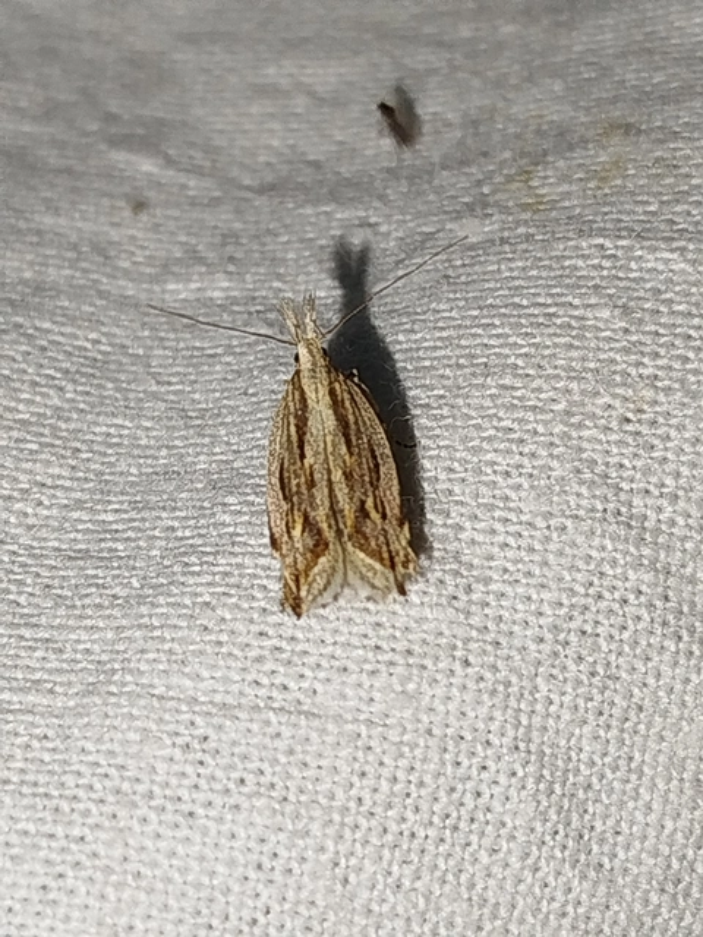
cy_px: 468
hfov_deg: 13.7
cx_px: 352
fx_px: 2924
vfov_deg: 18.2
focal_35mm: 108
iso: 64
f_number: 1.7
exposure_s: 1/50
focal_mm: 5.31
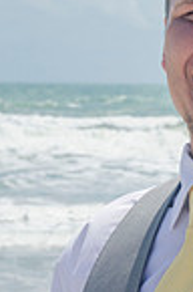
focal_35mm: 270
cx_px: 233
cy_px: 209
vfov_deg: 7.6
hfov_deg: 5.0
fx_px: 2182
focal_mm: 58
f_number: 11
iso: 100
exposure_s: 1/250
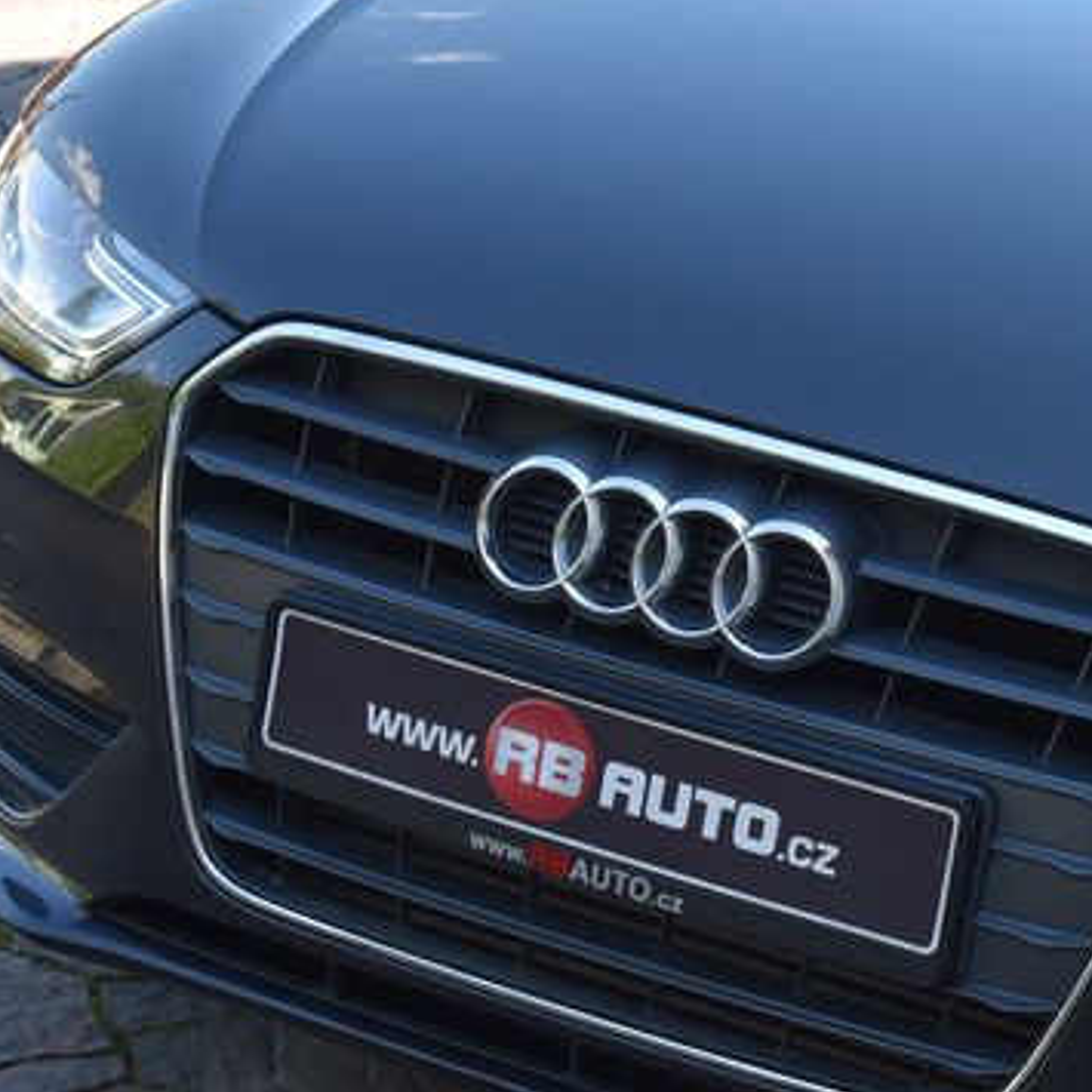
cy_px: 474
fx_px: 3498
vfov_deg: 17.7
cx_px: 1126
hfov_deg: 17.3
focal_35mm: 98
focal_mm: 40
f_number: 7.1
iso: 500
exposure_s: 1/200
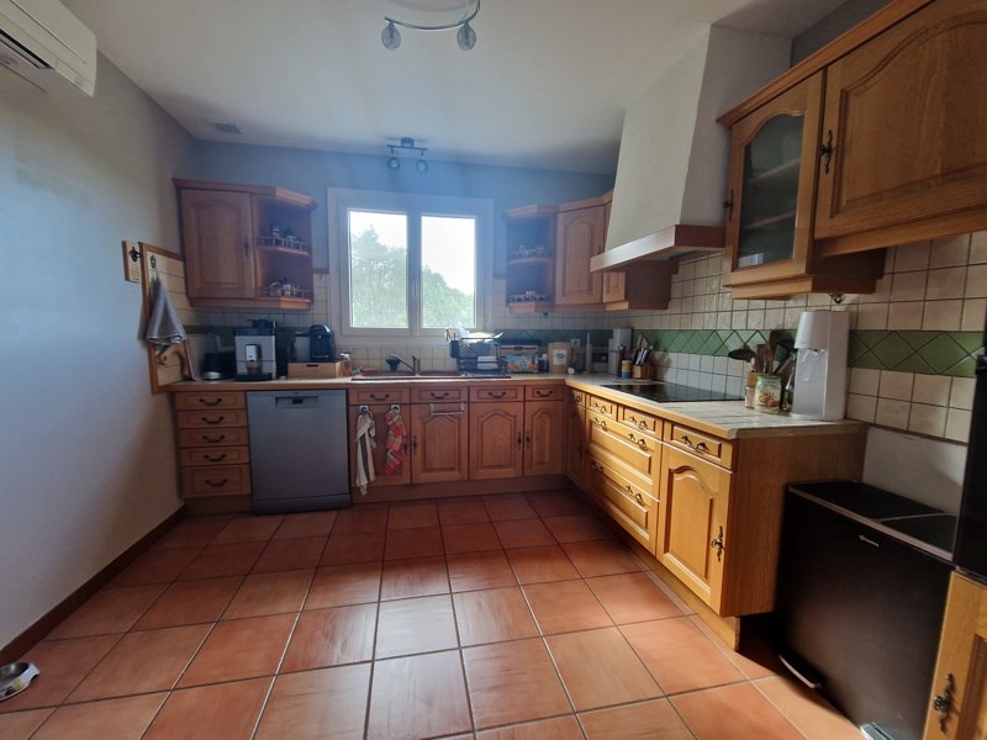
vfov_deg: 89.9
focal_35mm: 13
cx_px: 494
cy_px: 370
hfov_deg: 106.2
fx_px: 371
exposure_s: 1/50
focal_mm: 2.2
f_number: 2.2
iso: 200
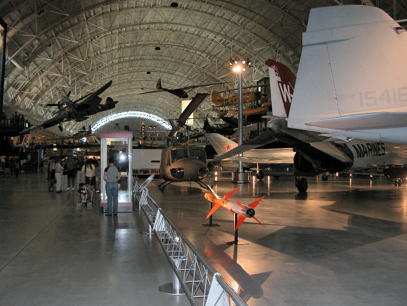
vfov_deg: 40.7
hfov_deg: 52.6
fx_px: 412
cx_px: 204
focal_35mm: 35
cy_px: 153
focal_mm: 8.9
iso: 200
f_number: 2.8
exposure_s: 1/60
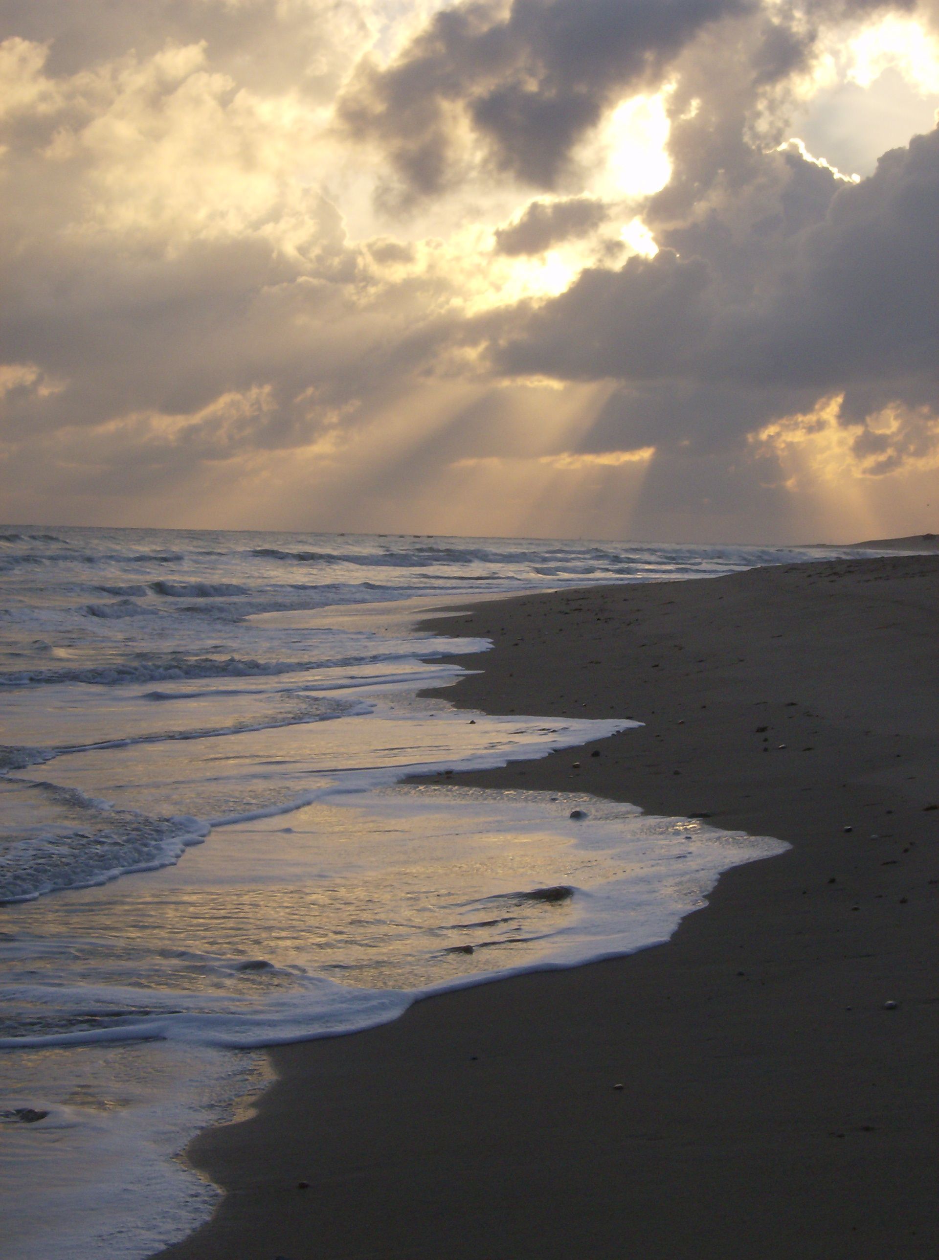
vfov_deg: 23.1
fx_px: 3087
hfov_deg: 17.3
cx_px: 470
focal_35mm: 85
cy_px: 630
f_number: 6.9
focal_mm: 14.1
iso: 100
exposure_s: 1/318
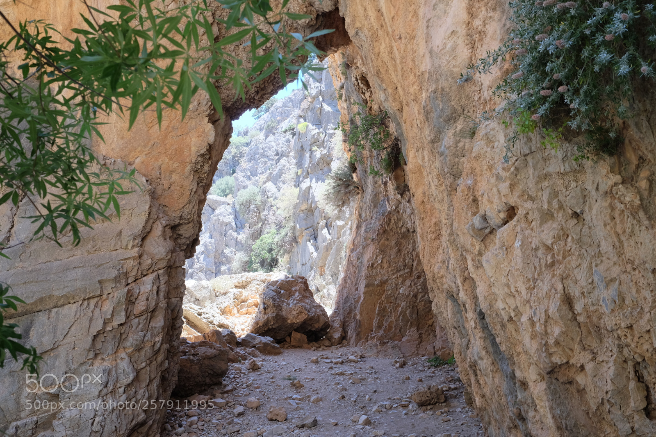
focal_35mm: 35
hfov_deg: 54.4
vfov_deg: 37.9
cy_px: 218
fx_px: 638
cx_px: 328
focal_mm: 23
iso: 800
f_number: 8
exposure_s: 1/28
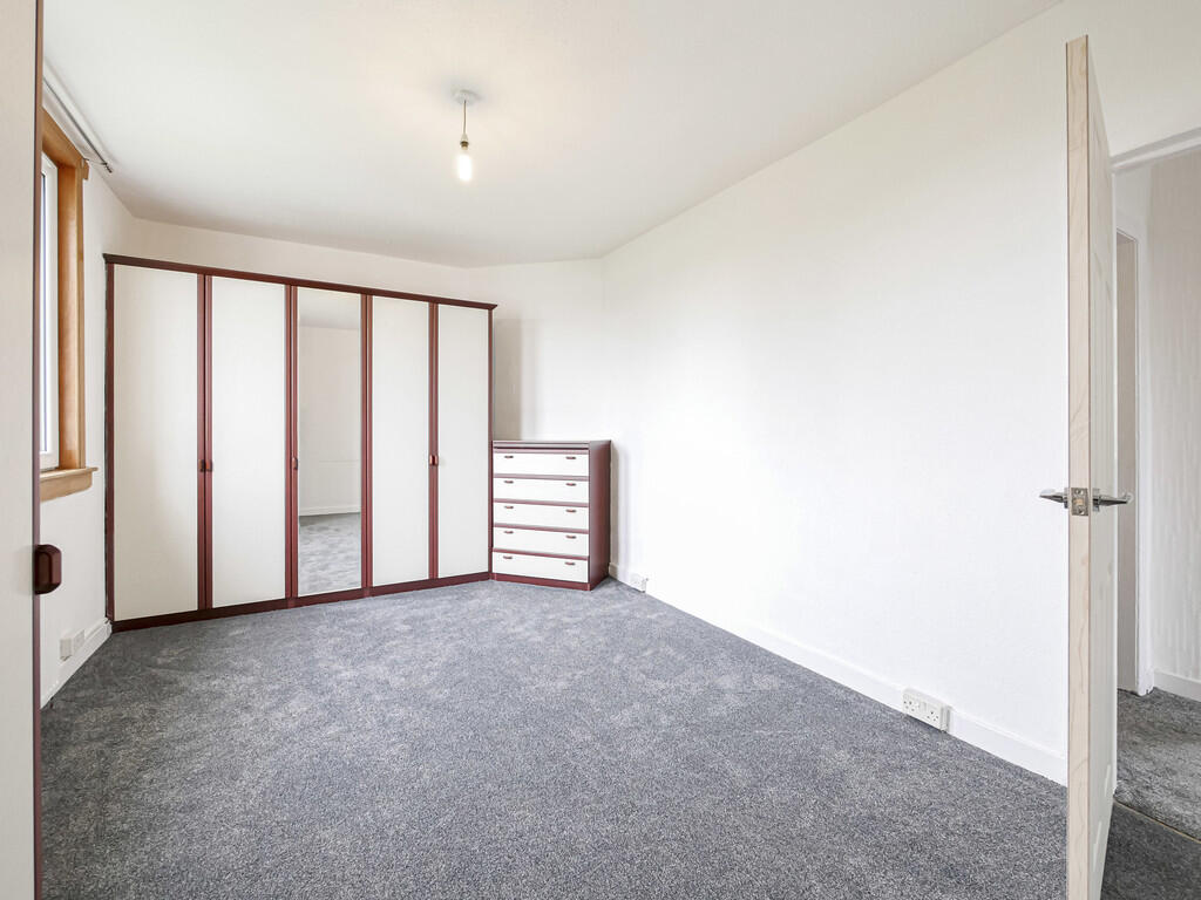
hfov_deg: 102.1
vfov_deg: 85.7
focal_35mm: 14
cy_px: 450
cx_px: 600
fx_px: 486
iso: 1000
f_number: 4
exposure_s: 1/60
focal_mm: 7
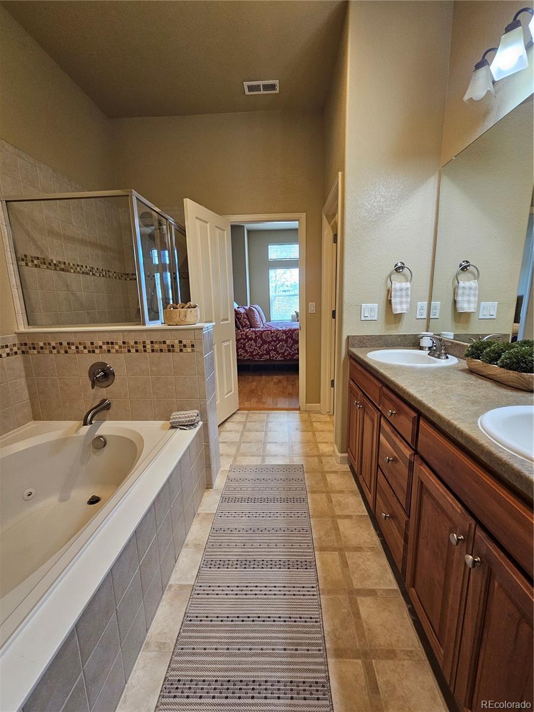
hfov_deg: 89.9
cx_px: 267
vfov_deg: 106.2
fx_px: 267
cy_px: 356
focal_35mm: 13
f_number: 2.2
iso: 160
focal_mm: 2.2
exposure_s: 1/60
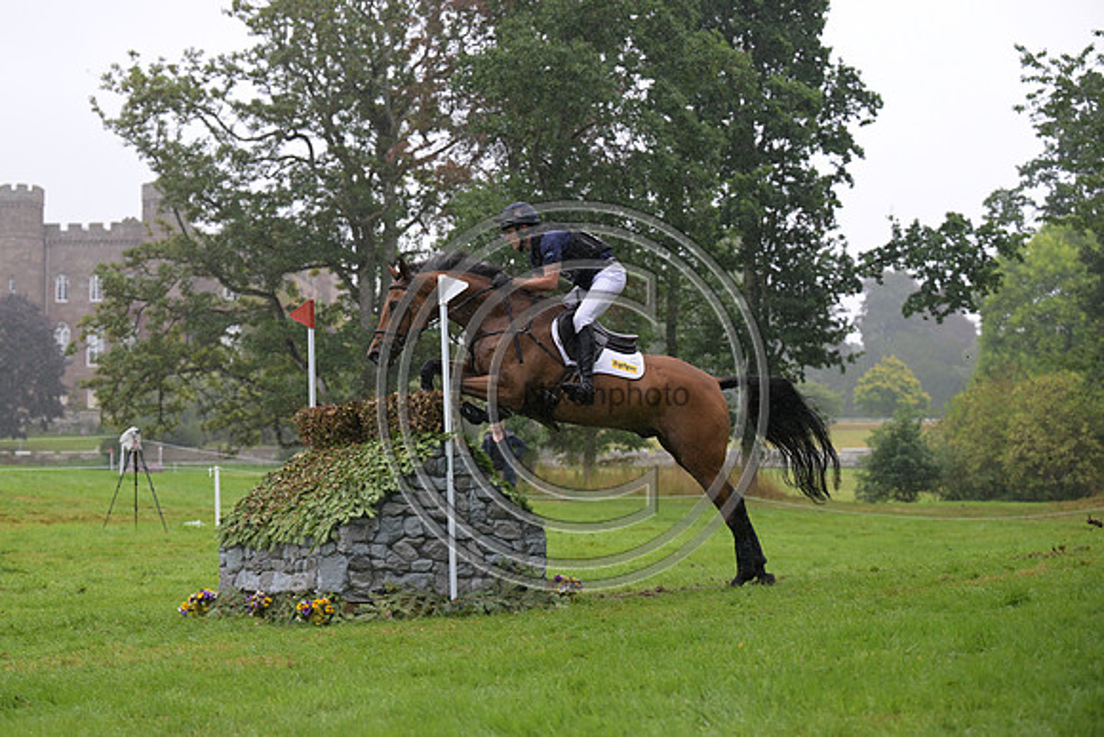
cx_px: 552
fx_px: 2515
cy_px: 368
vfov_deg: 16.7
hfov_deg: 24.8
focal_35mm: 82
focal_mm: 82
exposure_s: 1/1250
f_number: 4
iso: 800
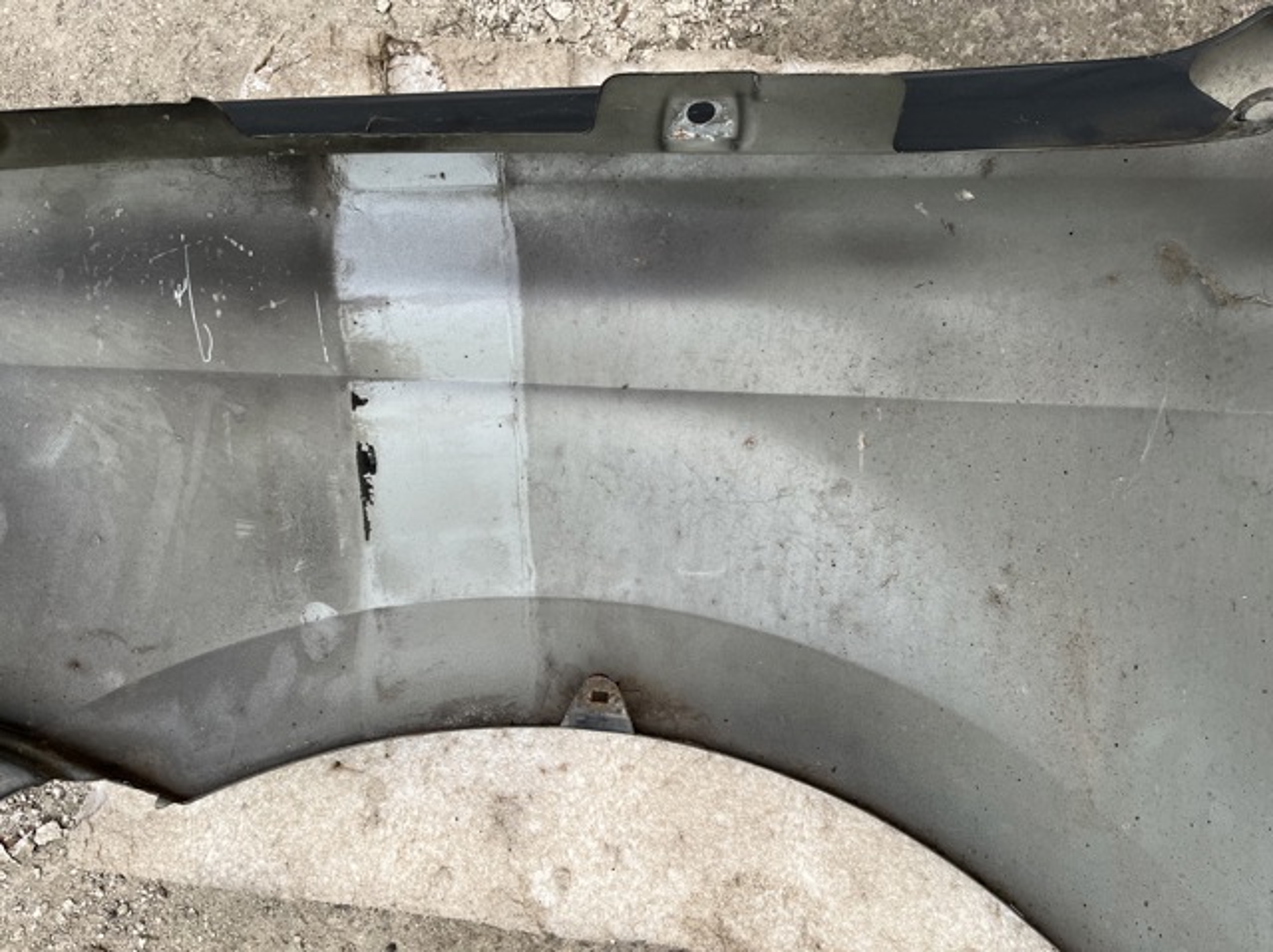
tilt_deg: -75.1
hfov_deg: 67.3
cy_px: 476
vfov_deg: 53.0
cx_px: 636
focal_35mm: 26
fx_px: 955
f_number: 1.6
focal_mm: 5.1
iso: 80
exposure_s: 1/121
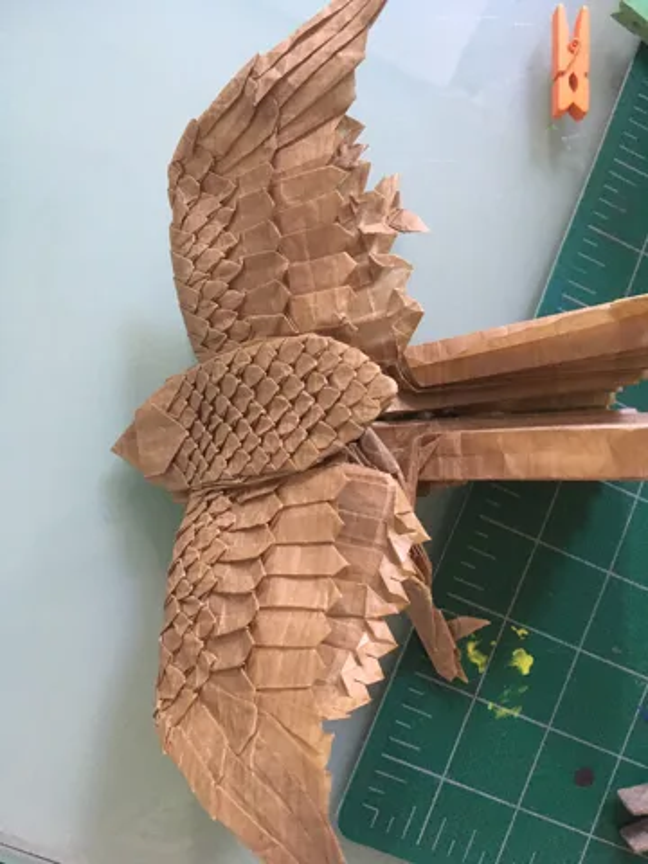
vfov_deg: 61.7
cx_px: 324
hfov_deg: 48.2
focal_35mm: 29
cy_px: 432
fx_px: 724
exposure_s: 1/17
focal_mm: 4.15
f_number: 2.2
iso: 250
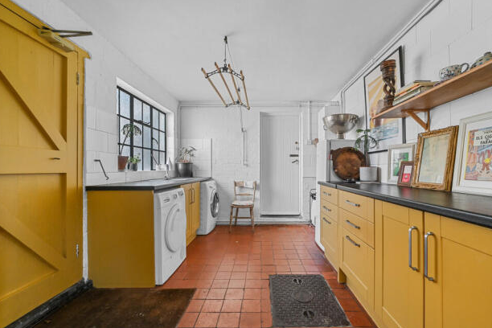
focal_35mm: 15
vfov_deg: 77.3
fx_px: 205
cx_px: 260
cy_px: 172
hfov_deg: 100.3
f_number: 8
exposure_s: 1/1.25
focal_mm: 14
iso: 400
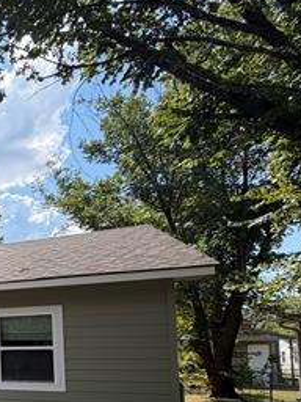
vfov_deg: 49.1
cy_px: 330
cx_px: -168
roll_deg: -0.4
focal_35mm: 35
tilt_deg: +4.2
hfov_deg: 26.7
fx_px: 406
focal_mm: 2.22
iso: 40
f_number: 2.2
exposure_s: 1/535
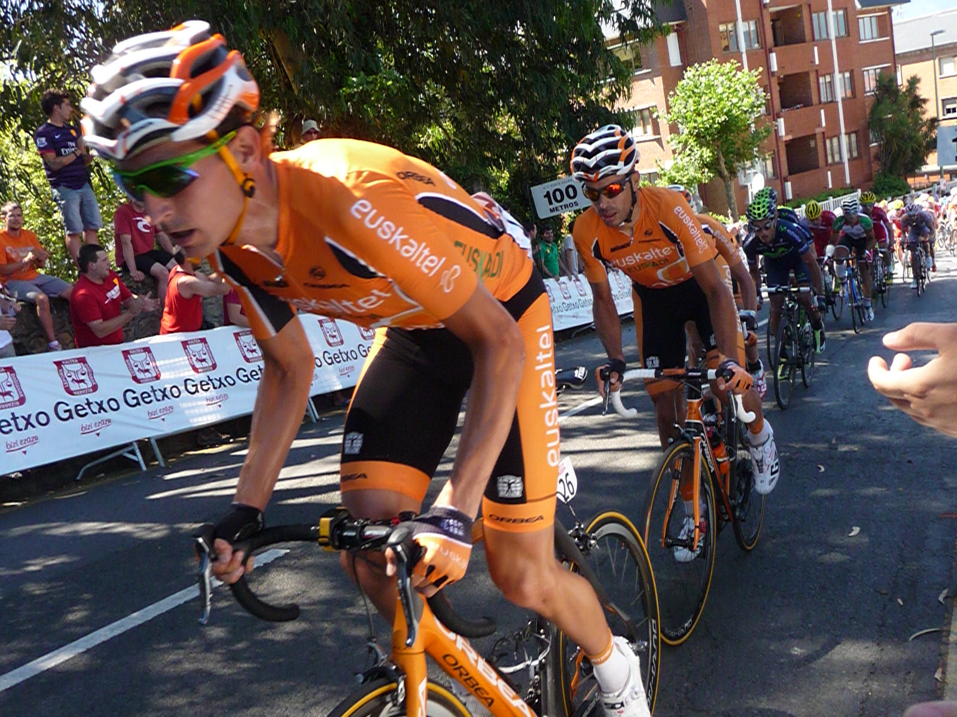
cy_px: 358
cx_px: 478
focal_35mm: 34
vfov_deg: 41.8
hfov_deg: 54.0
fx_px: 940
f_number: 3.6
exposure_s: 1/800
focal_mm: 5.6
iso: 500
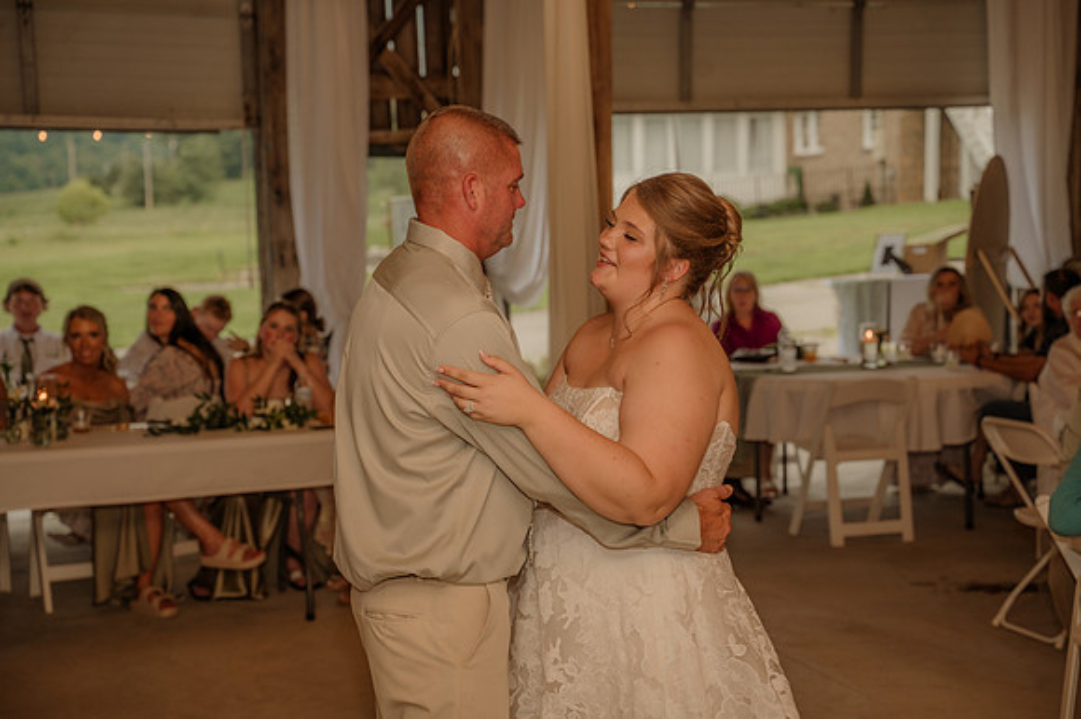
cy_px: 360
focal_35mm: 69
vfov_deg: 19.7
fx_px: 2071
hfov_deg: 29.3
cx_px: 540
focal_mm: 69
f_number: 4
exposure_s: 1/200
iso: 320
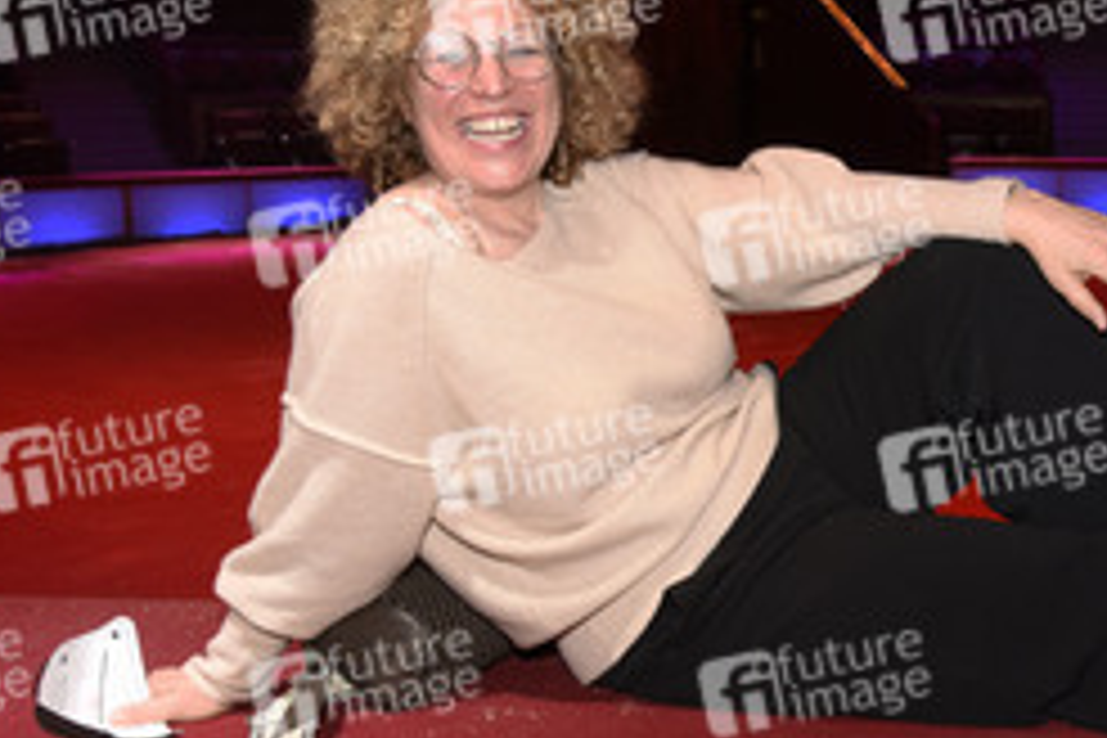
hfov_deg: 35.2
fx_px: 1691
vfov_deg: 24.6
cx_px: 875
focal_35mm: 55
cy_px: 346
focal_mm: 30
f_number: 6.3
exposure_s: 1/125
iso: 1000
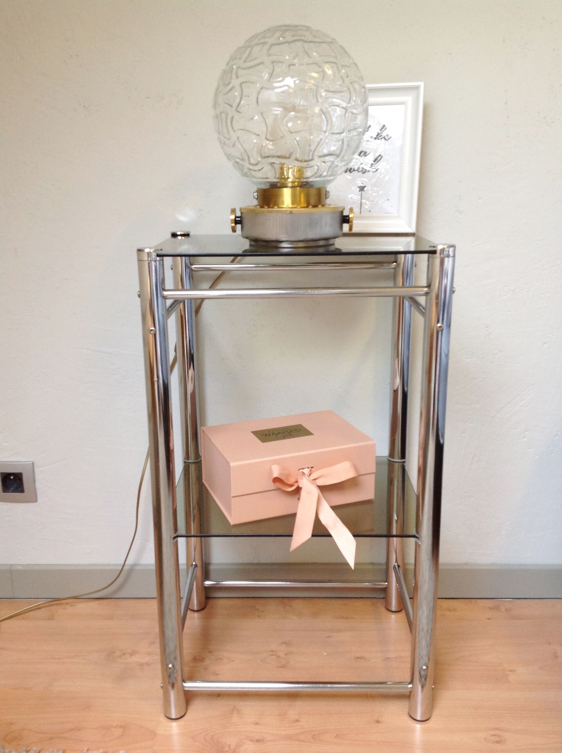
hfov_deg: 40.6
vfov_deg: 52.7
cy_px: 376
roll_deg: +0.3
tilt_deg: -16.7
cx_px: 281
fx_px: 760
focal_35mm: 35
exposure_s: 1/15
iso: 100
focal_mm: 4.28
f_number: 2.4
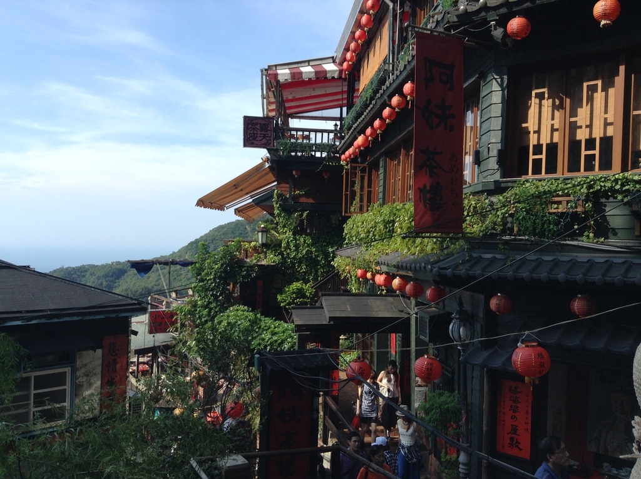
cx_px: 320
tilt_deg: -2.4
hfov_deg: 55.4
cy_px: 240
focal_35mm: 33
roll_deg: -1.1
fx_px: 610
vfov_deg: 42.8
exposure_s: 1/666
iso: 25
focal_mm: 3.3
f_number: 2.4
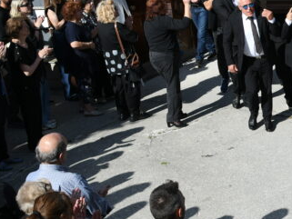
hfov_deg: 19.9
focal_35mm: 92
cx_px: 361
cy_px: 61
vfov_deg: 16.0
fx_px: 776
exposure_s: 1/1250
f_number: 2.8
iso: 100
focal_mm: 20
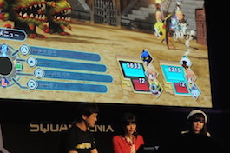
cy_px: 49
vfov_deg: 16.8
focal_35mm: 81
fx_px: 517
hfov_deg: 24.9
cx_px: 67
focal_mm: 28
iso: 1600
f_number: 14
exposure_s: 1/60
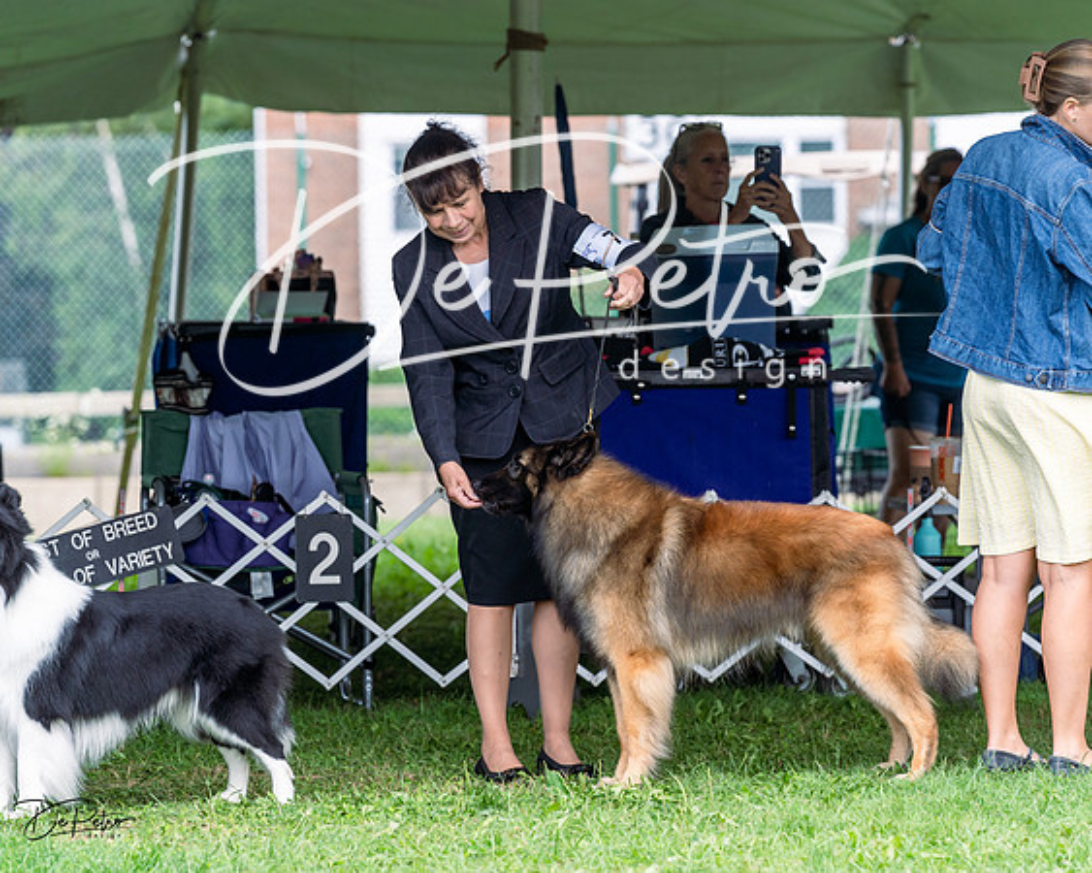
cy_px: 436
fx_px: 6513
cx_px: 546
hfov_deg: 9.6
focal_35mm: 202
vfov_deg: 7.7
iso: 400
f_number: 5
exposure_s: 1/640
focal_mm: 179
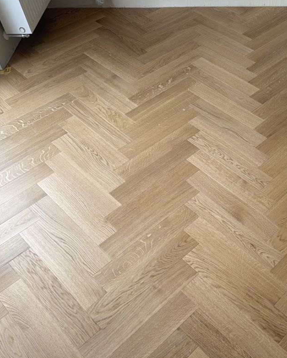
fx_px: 382
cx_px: 222
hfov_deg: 39.8
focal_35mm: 36
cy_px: 189
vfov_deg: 50.2
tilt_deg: -49.7
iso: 100
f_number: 1.78
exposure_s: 1/121
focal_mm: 6.76
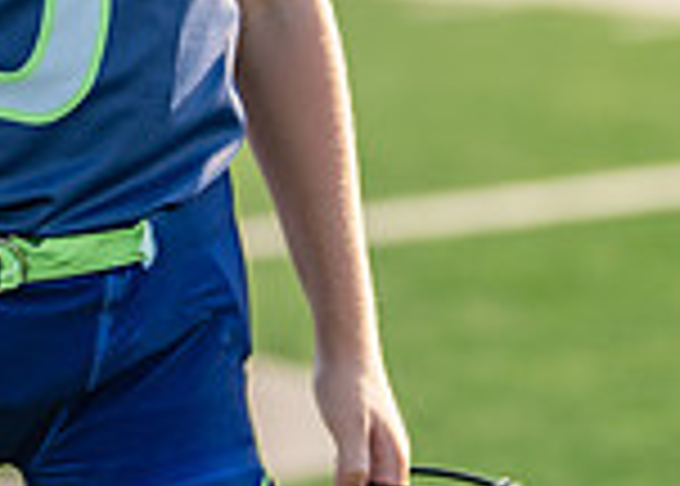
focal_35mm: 204
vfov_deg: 7.0
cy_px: -189
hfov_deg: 9.8
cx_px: 77
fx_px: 3942
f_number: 1.2
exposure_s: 1/4000
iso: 100
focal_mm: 50
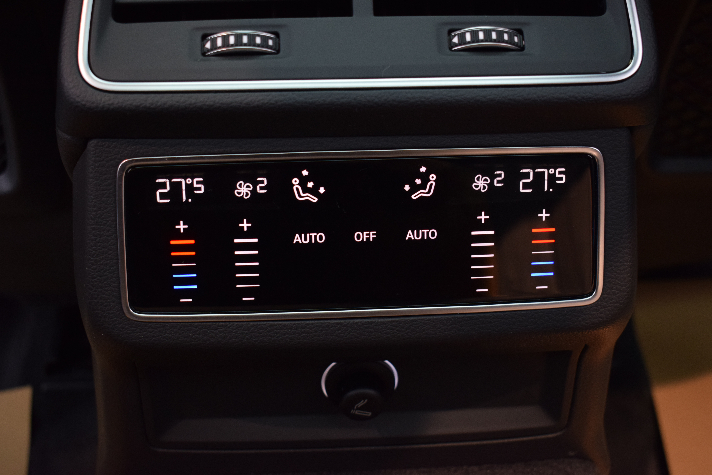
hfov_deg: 38.9
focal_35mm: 51
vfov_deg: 26.5
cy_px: 238
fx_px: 1009
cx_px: 356
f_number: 5.6
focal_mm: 34
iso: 1000
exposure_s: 1/20
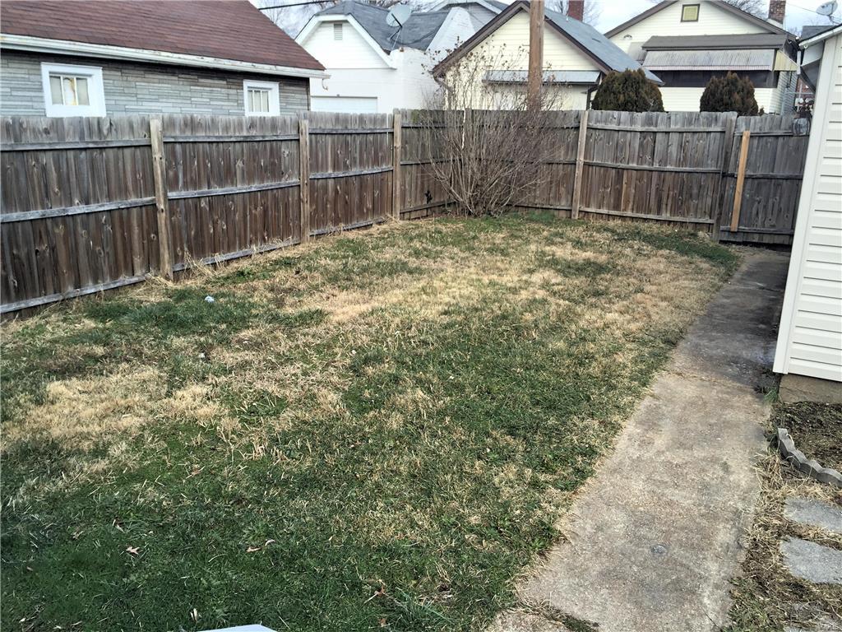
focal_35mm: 29
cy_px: 316
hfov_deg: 61.7
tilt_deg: -14.5
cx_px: 421
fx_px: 705
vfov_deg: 48.2
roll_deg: -1.1
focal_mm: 4.15
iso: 32
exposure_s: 1/638
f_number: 2.2
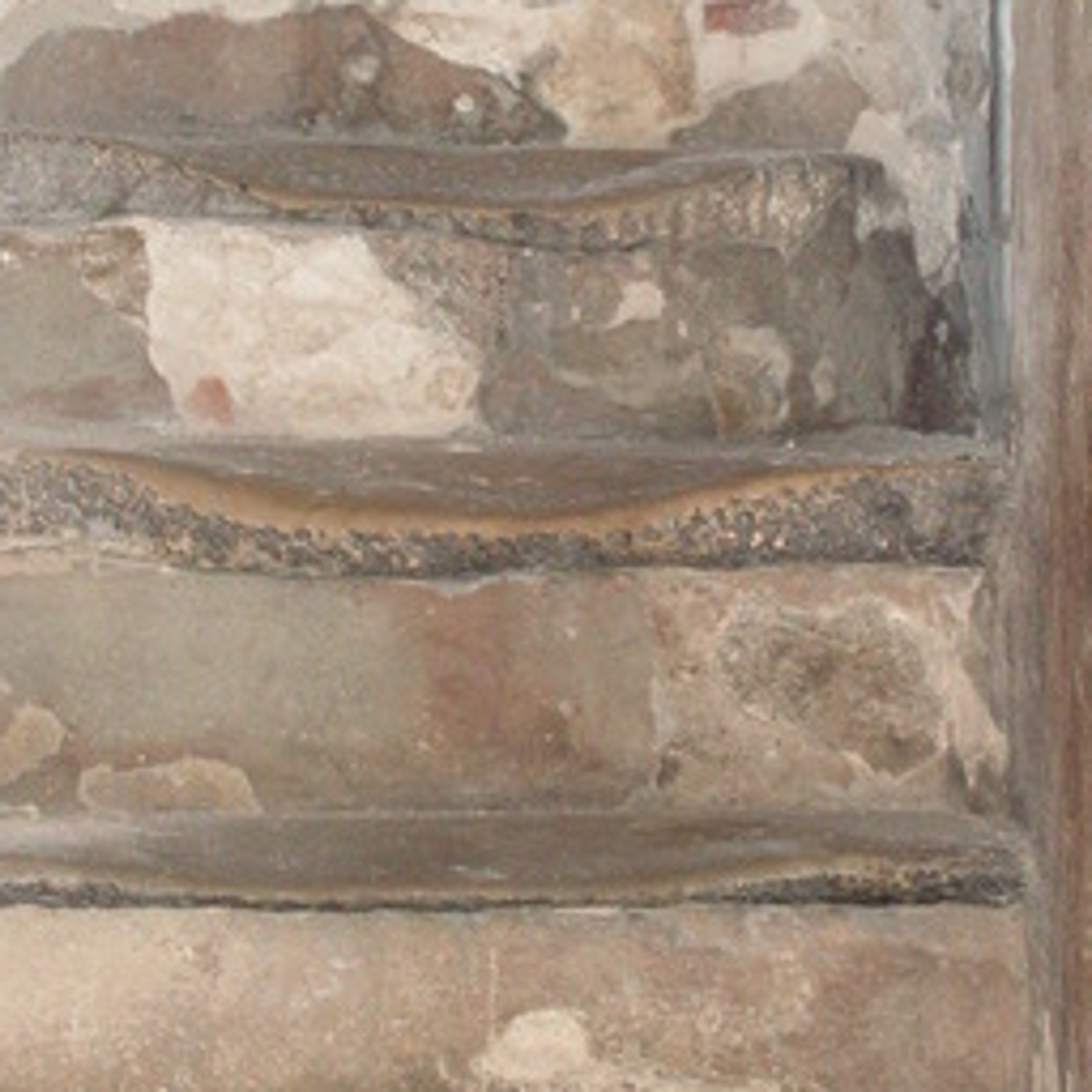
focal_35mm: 122
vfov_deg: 14.2
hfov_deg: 14.3
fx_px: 4354
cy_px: 235
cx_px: 546
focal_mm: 9.9
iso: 160
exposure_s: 1/60
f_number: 3.3
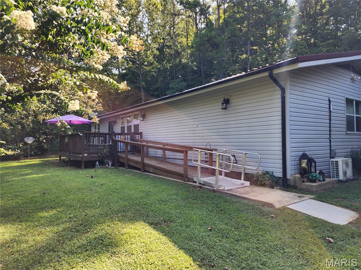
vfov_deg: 58.9
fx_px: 240
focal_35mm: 23
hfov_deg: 73.9
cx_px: 180
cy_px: 135
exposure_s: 1/180
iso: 12
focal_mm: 6.4
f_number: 1.8
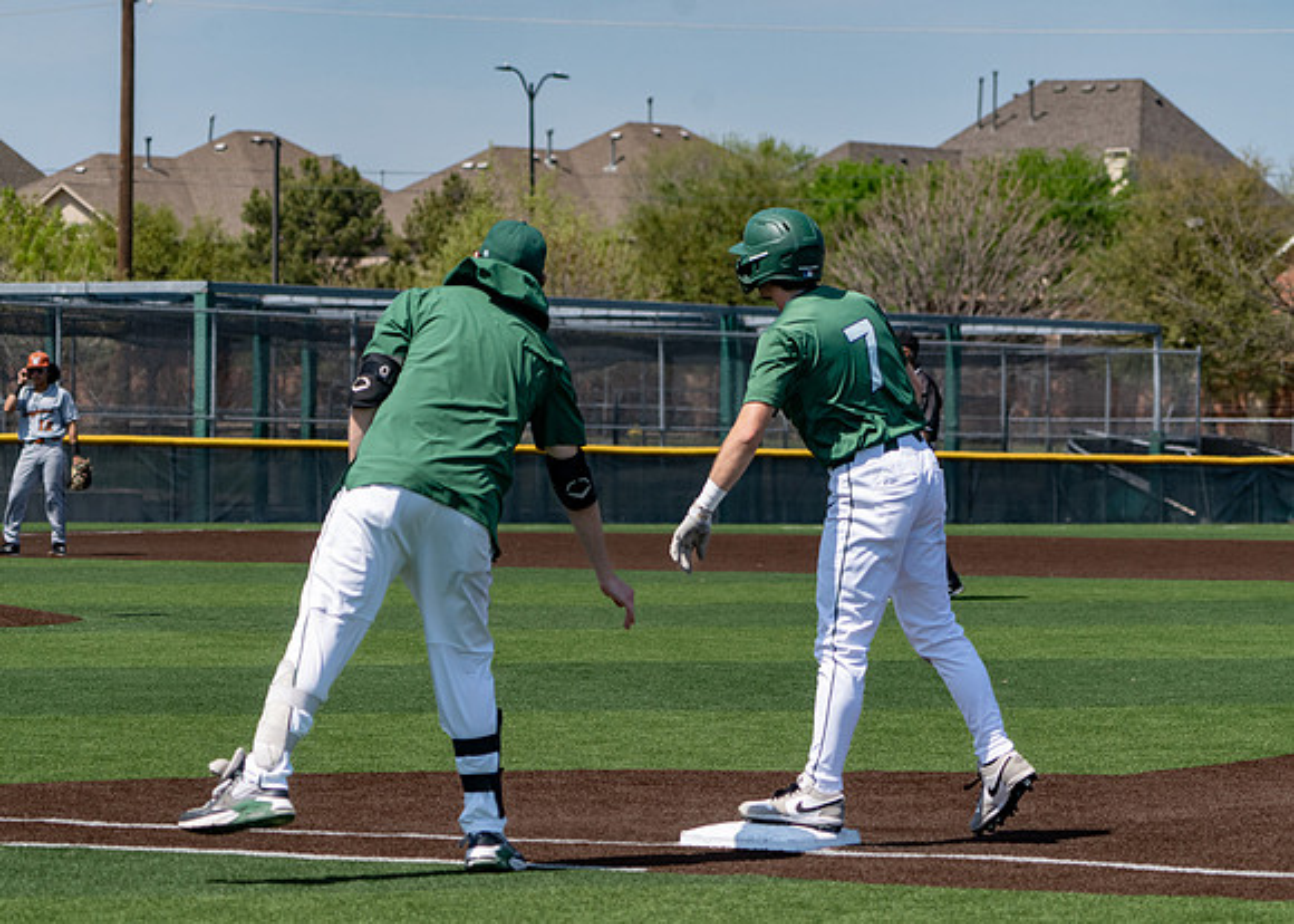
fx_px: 5999
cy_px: 444
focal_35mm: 163
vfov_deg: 8.8
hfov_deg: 12.3
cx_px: 690
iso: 800
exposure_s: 1/2500
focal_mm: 140
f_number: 6.3
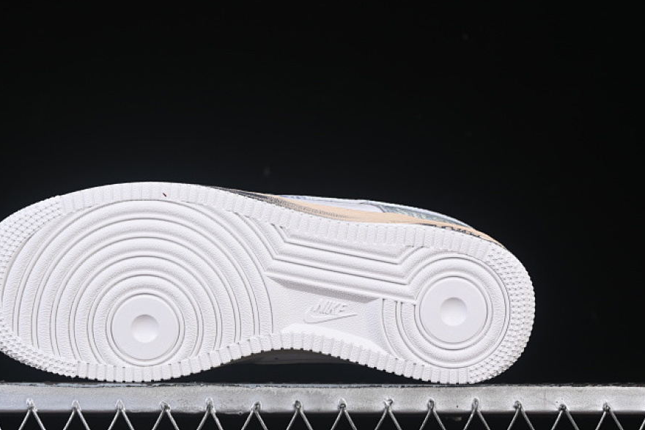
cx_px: 264
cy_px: 219
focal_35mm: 92
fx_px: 1648
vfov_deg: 14.9
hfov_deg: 22.1
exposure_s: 1/100
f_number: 8
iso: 160
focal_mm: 50
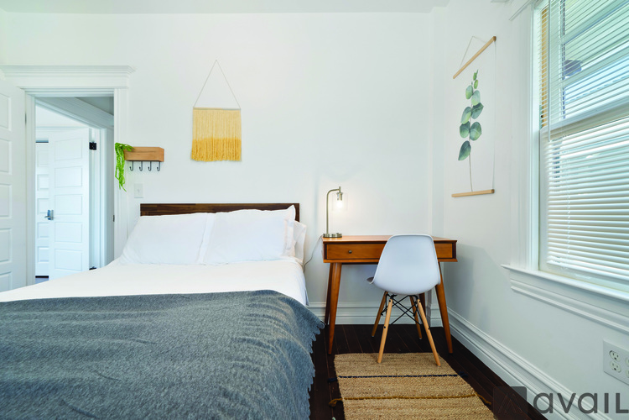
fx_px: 245
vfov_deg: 81.2
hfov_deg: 104.3
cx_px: 314
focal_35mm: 14
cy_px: 210
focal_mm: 14
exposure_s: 1/20
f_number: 7.1
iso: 500
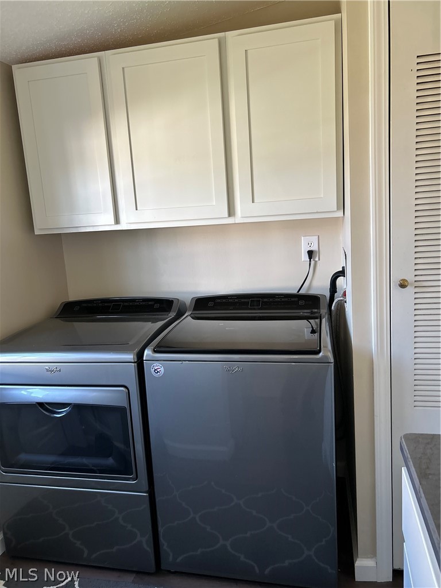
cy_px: 294
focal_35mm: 26
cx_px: 220
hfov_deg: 53.1
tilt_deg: -7.6
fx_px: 442
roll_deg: +4.4
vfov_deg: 67.3
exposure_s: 1/116
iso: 125
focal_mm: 5.7
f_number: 1.5
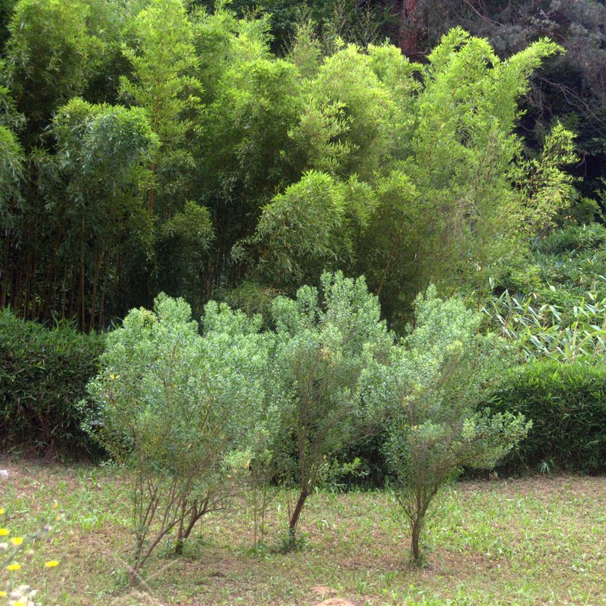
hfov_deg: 25.4
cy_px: 300
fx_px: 1340
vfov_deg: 25.5
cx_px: 402
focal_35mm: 68
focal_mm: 35
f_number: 5.6
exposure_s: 1/250
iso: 250
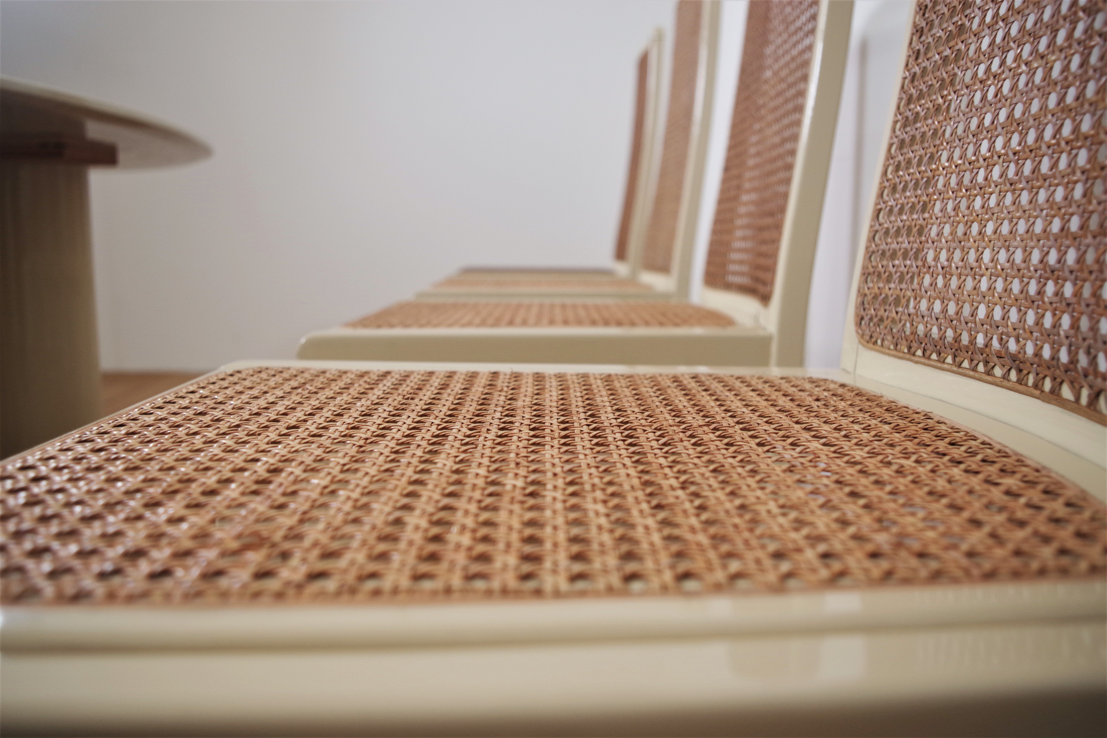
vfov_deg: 43.6
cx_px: 554
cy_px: 369
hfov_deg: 61.9
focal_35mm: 30
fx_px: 922
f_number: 4
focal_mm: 20
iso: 400
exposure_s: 1/60
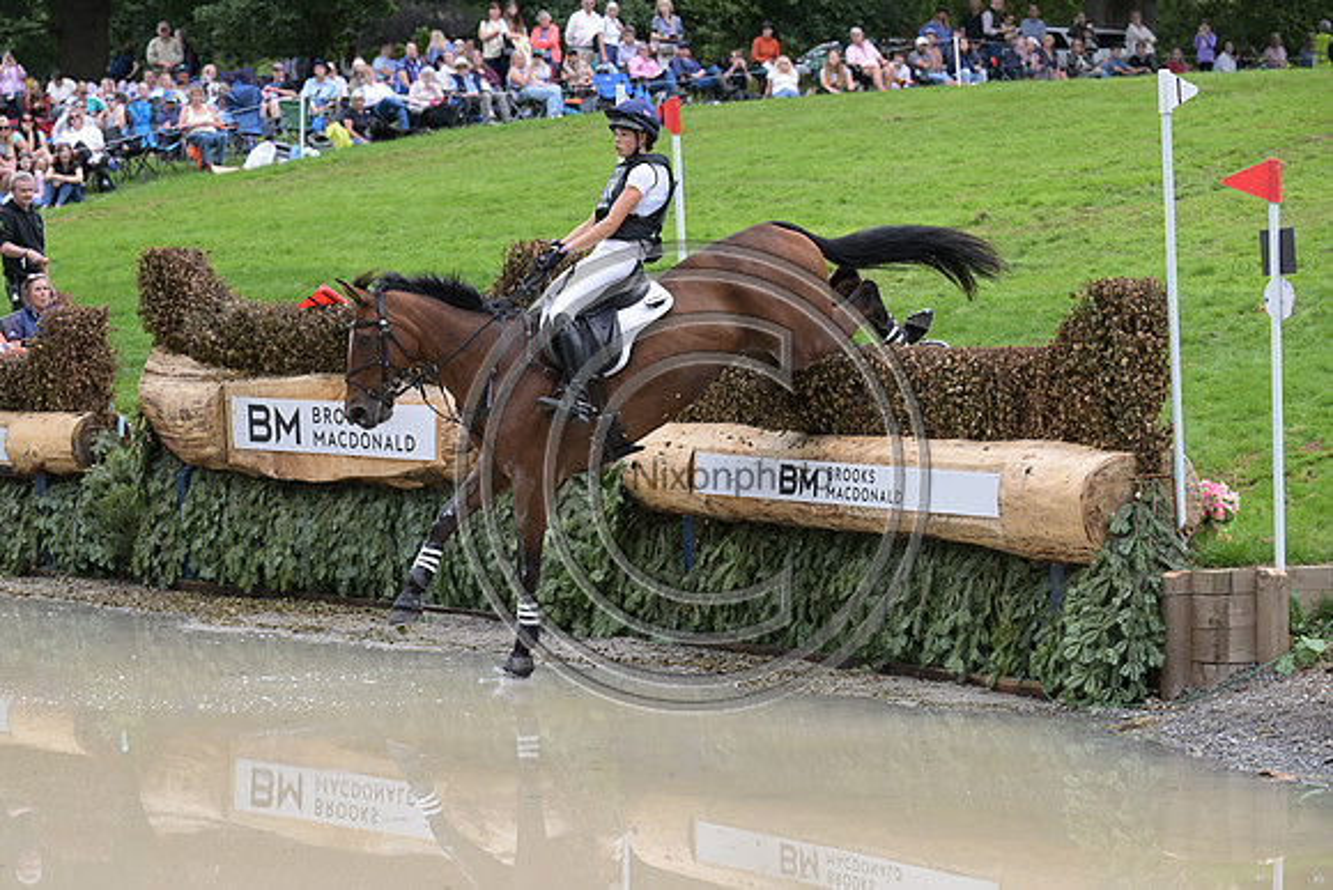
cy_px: 445
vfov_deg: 11.4
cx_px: 666
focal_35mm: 120
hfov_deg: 17.1
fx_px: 4444
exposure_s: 1/1250
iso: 1400
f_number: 5.6
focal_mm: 120
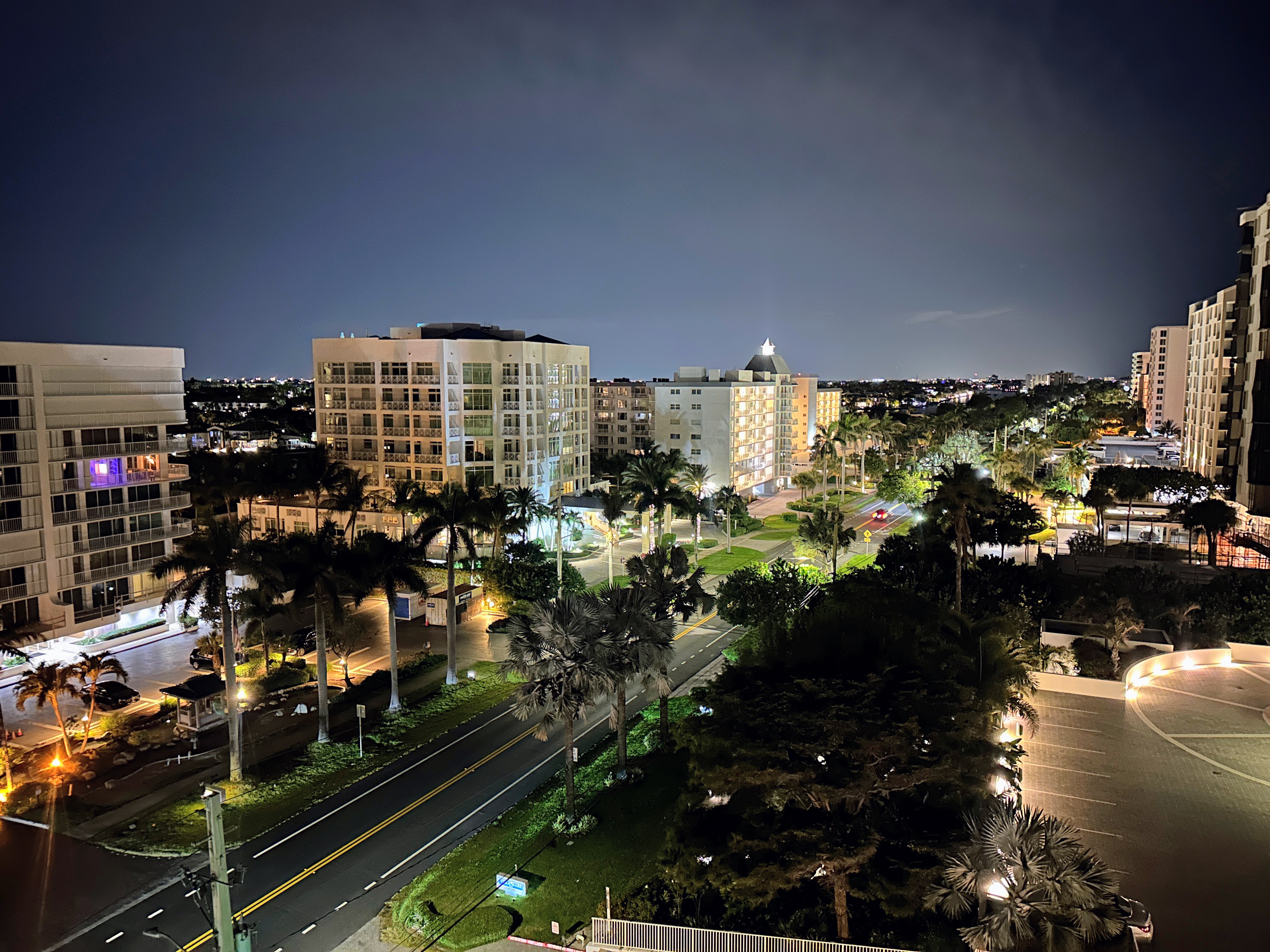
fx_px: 881
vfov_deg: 56.8
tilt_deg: -6.6
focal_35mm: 24
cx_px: 635
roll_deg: +0.1
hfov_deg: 71.6
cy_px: 476
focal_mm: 6.86
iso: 1600
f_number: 1.78
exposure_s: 1/9
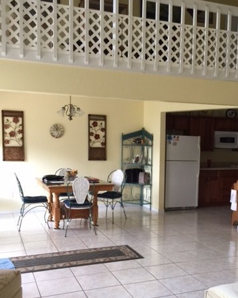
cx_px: 150
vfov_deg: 44.7
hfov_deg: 36.2
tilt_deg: -3.0
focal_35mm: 41
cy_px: 167
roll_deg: -0.5
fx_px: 361
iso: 50
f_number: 2.2
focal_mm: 4.15
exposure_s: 1/30
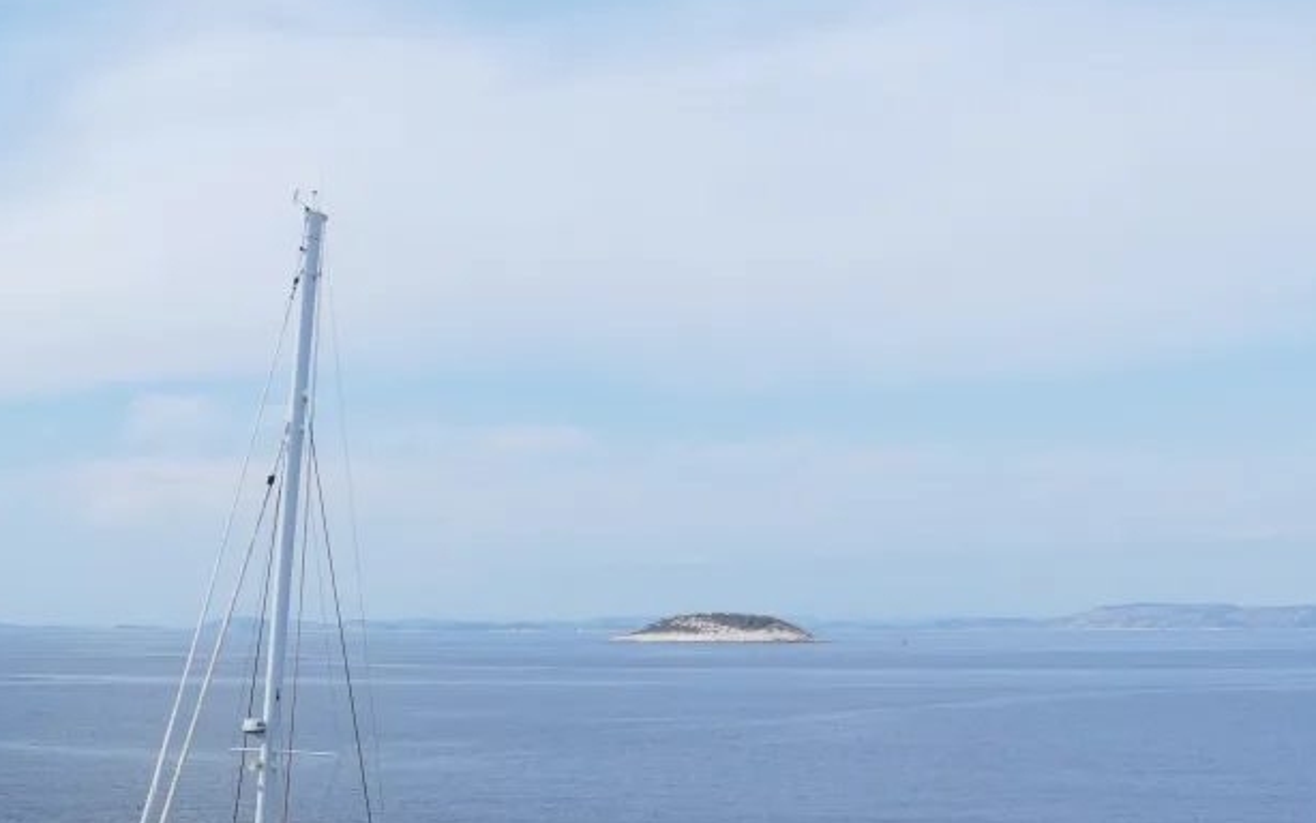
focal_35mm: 58
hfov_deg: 31.0
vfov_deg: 20.3
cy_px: 1102
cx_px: -154
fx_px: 2081
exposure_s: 1/640
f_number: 2.8
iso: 100
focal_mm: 4.5
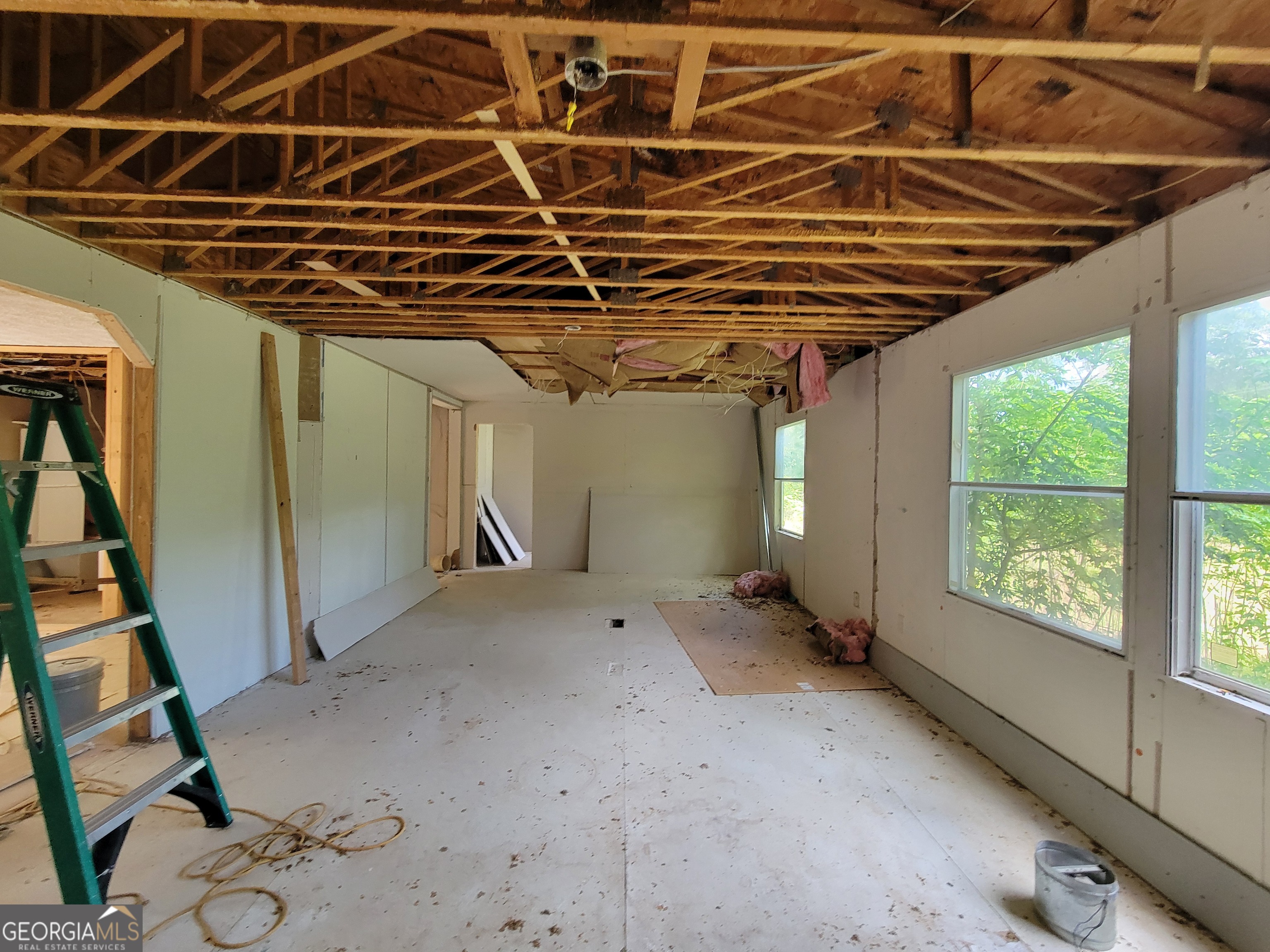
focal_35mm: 13
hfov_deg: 106.2
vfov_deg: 89.9
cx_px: 635
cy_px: 476
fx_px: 477
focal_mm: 2.2
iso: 125
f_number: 2.2
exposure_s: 1/60
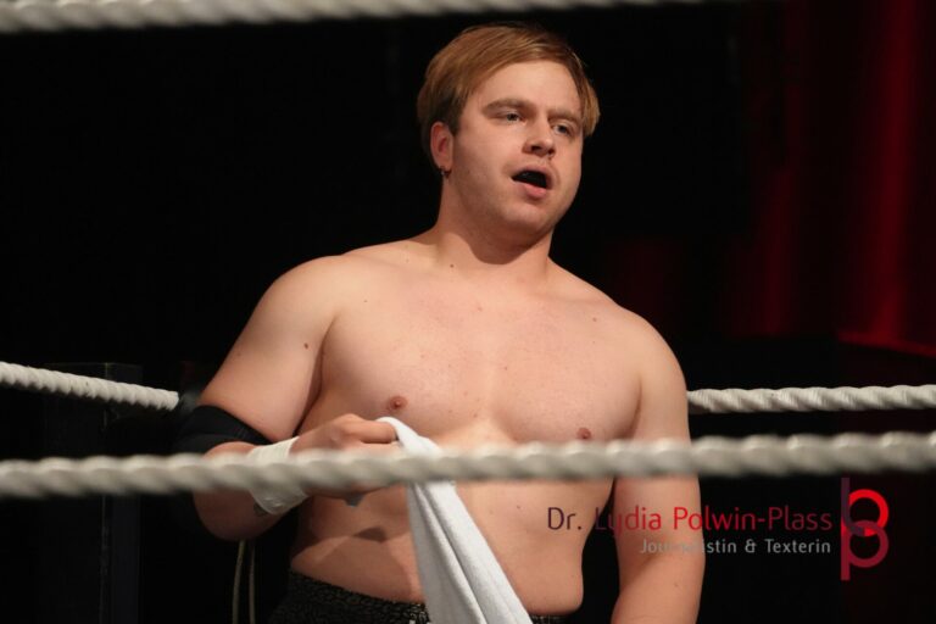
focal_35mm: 450
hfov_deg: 4.6
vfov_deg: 3.1
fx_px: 11699
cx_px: 468
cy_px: 312
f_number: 6.3
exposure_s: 1/160
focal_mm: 300
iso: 6400
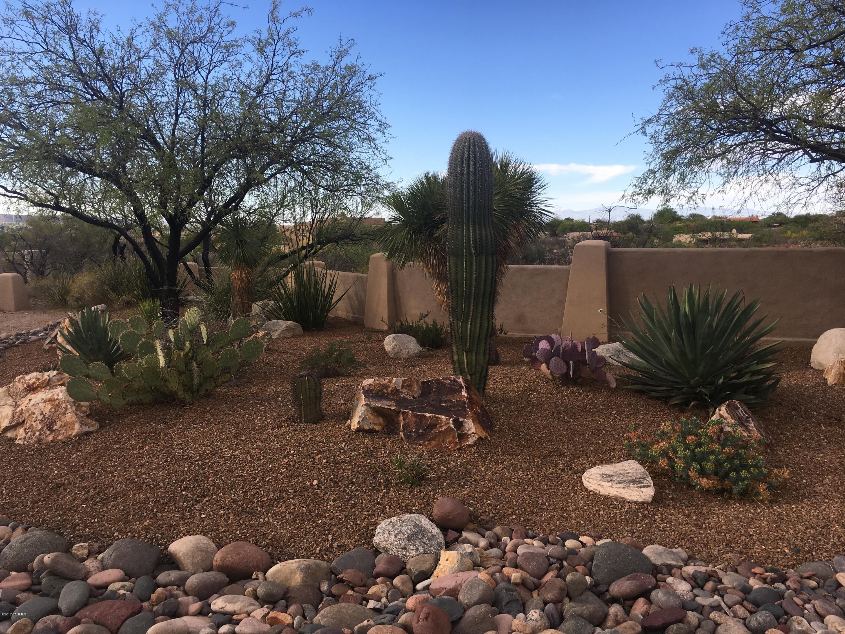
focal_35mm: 29
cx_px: 422
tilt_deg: -7.1
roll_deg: +0.1
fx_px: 708
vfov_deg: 48.2
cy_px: 317
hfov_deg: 61.7
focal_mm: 4.15
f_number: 2.2
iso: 25
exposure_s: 1/657
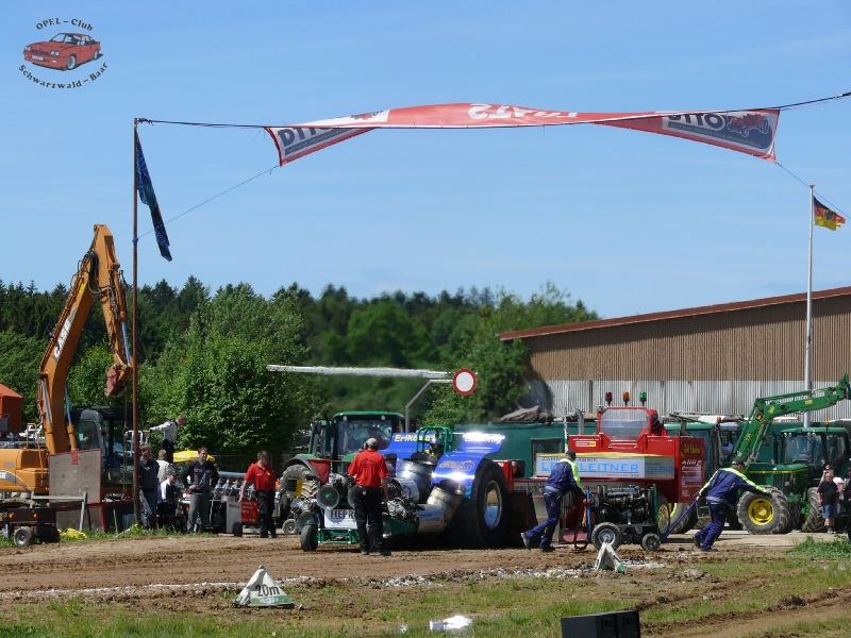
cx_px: 426
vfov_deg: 11.8
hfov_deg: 15.6
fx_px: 3098
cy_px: 319
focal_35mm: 126
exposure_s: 1/500
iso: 100
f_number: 6.3
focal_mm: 26.7
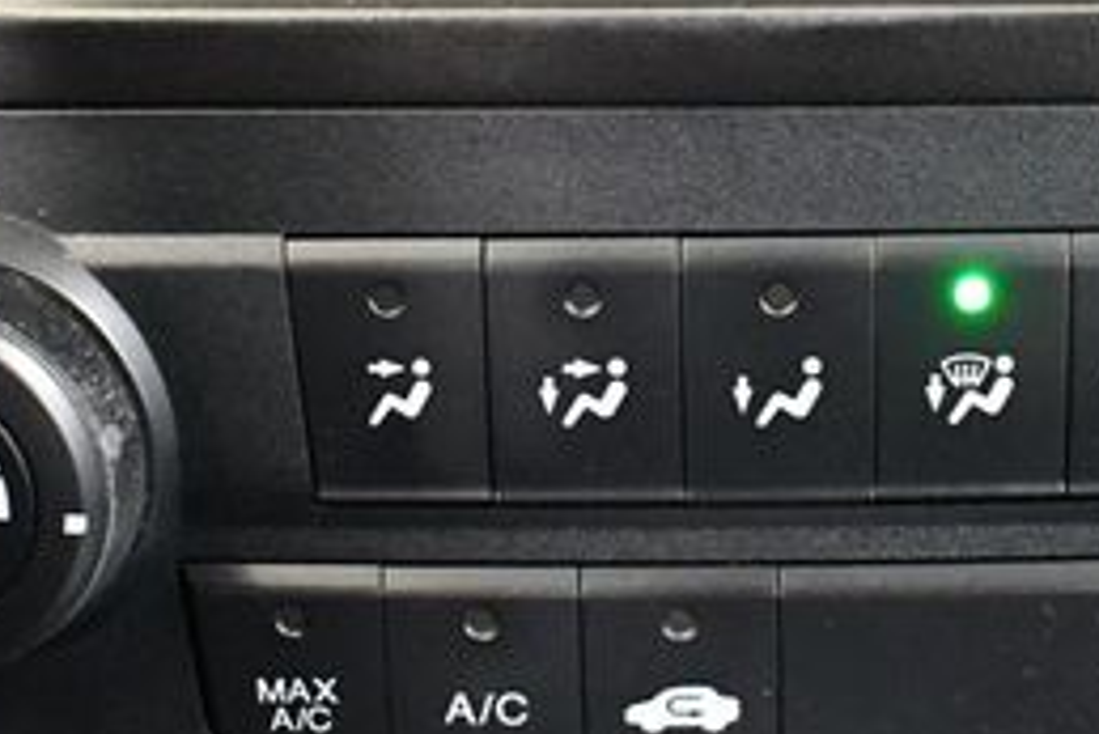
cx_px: 751
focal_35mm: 89
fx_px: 2718
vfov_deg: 15.4
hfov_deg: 22.7
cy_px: 450
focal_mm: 18
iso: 7200
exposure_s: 1/60
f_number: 3.5
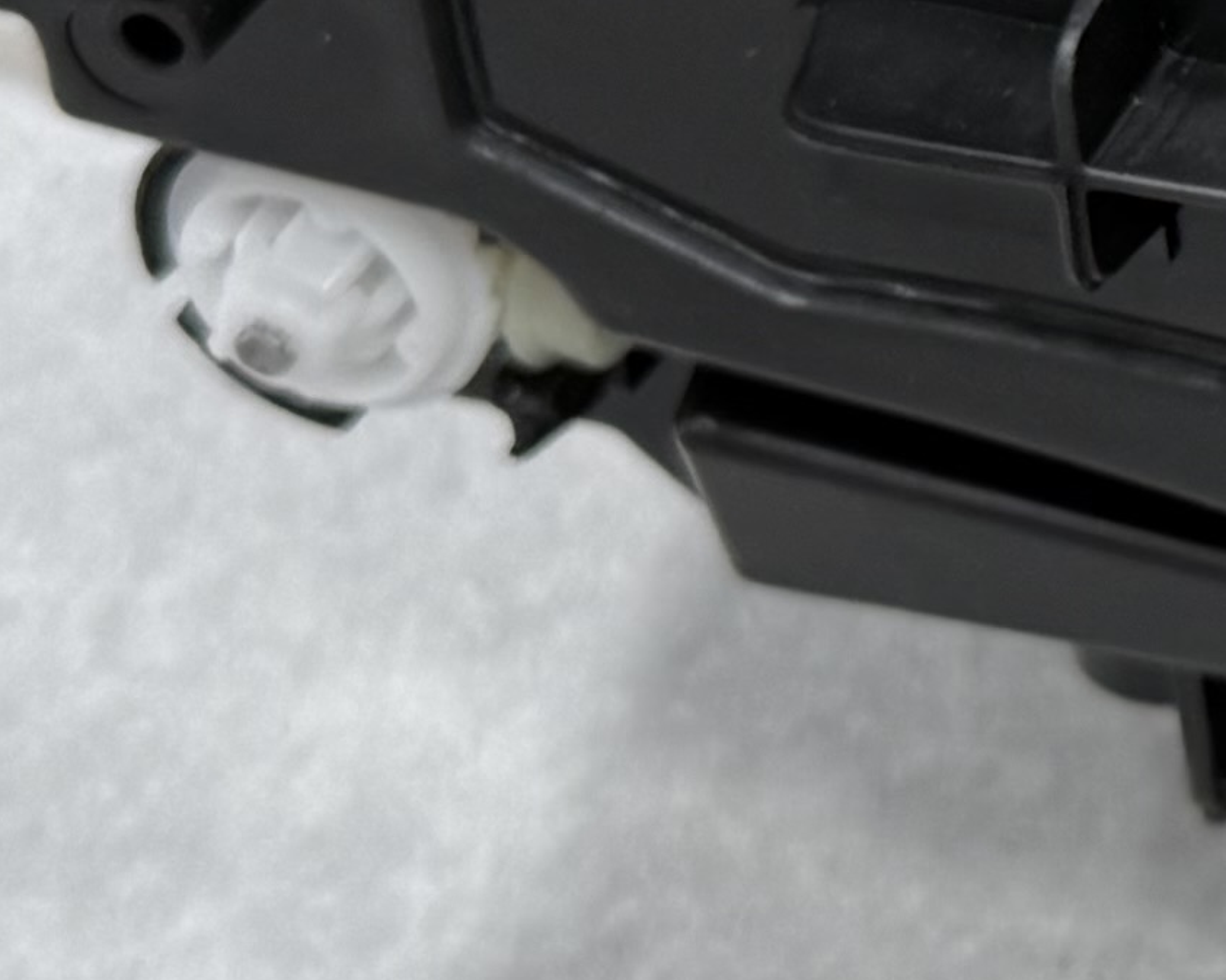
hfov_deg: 11.2
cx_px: 2269
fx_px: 5767
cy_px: -167
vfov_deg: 9.6
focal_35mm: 159
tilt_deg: -57.1
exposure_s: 1/100
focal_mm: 6.76
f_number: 1.78
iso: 64
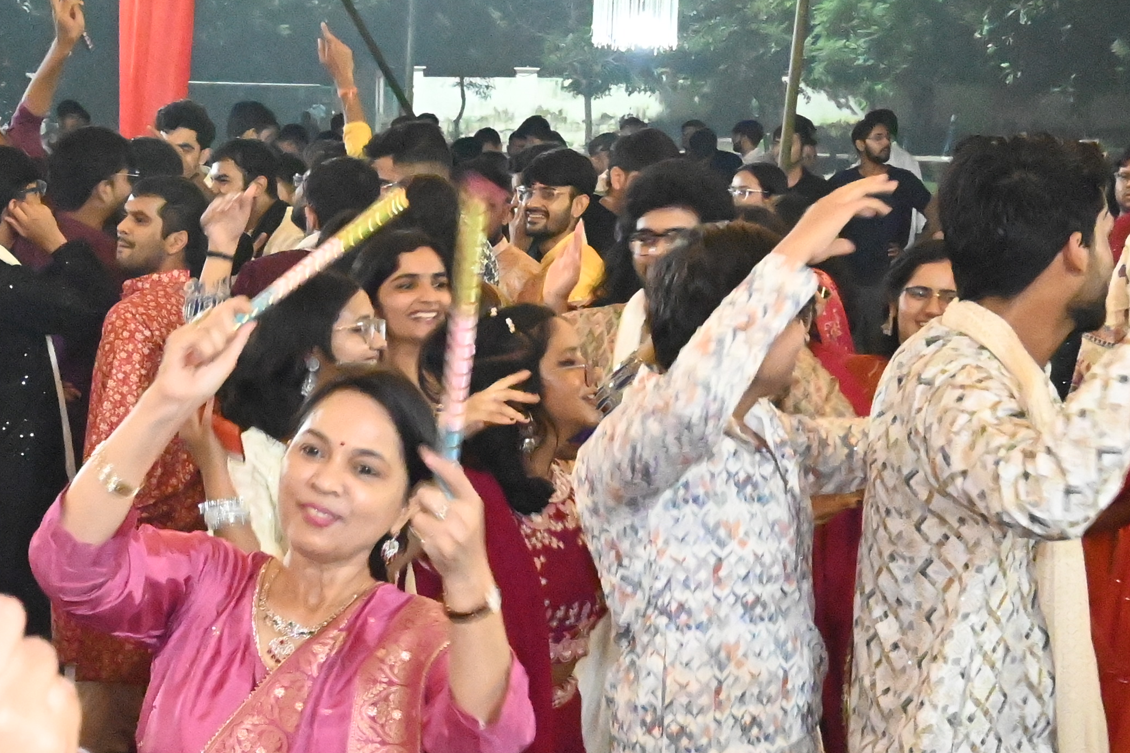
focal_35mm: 98
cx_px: 27
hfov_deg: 20.2
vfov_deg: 13.8
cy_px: 721
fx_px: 3076
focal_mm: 24.5
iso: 16000
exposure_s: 1/80
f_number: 7.1
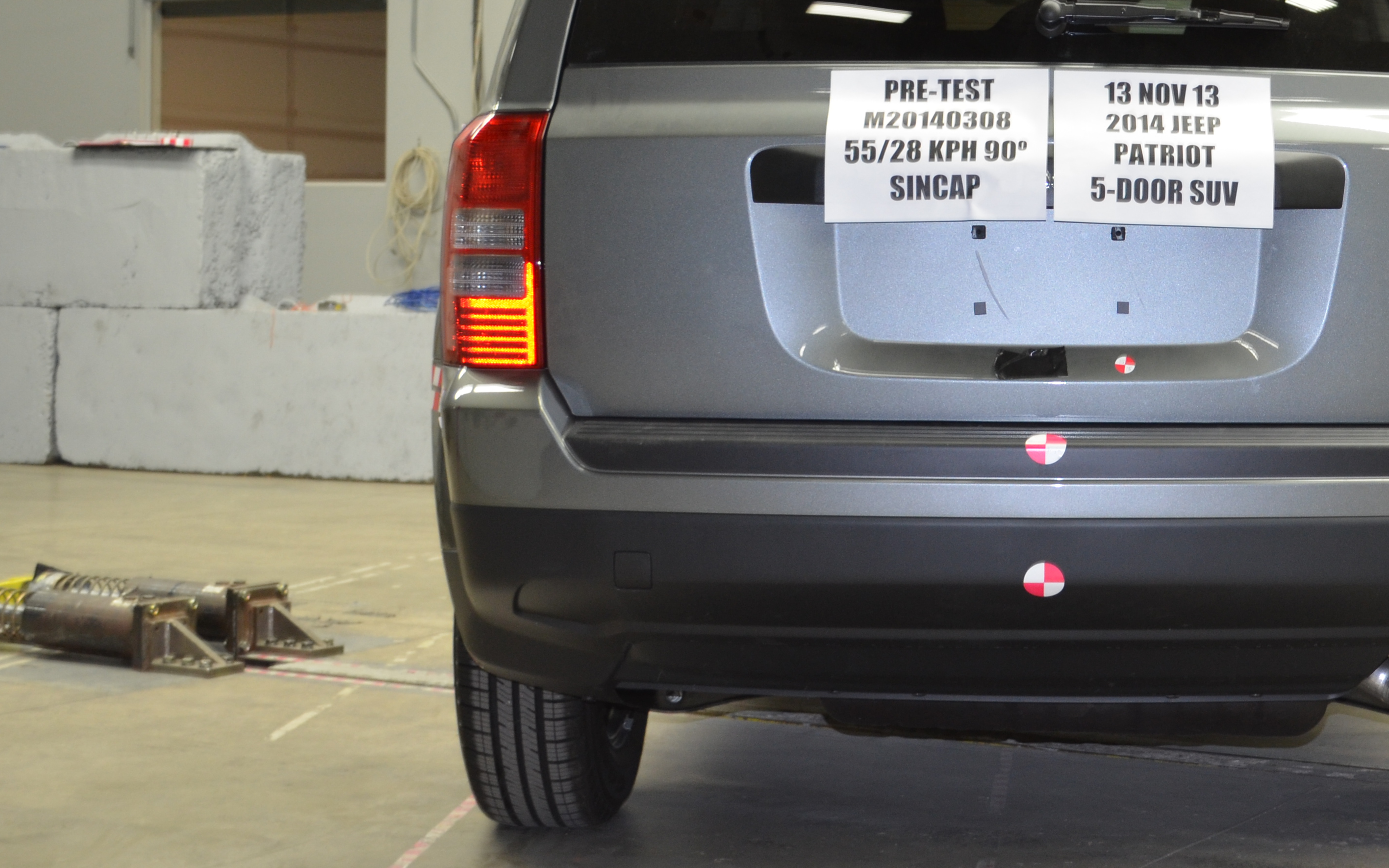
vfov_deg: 18.8
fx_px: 2612
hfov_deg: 28.8
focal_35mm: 69
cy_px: 298
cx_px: 1206
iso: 450
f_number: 4.2
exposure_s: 1/60
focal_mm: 26
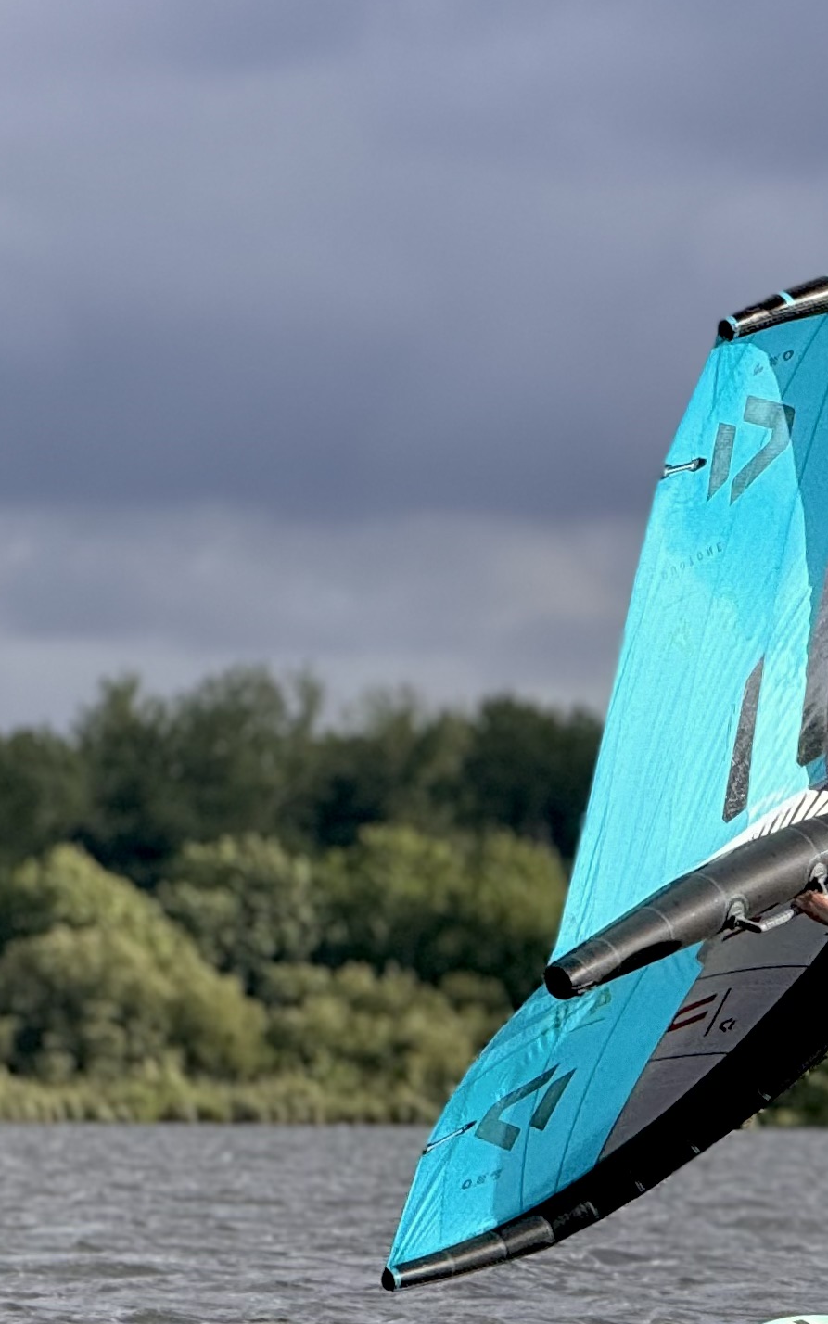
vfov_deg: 6.4
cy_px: 951
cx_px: 1140
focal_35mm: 326
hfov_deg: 4.0
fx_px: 11766
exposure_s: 1/1167
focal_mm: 15.66
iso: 50
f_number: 2.8
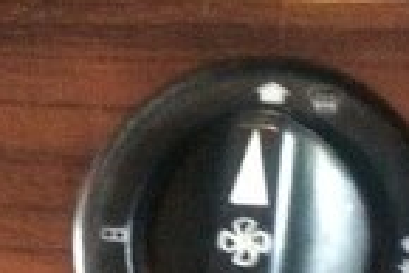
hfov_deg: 19.6
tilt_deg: -34.3
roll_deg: +2.9
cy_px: 374
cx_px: 90
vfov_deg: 12.8
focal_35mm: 103
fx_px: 1171
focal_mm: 4.15
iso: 2000
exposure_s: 1/17
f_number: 2.2
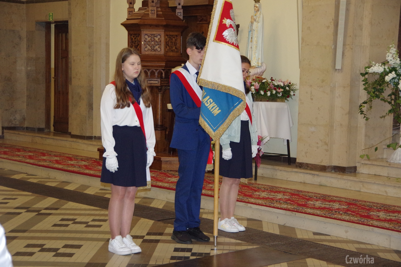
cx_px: 200
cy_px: 134
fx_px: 801
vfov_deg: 18.9
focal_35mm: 72
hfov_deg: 28.1
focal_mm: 48
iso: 3200
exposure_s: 1/100
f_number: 4.5
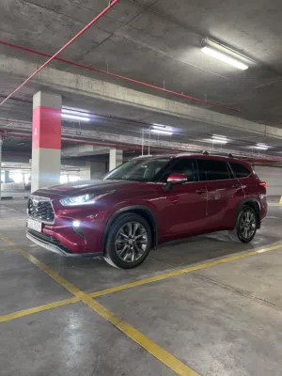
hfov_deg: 53.1
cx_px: 141
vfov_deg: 67.3
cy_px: 188
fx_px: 282
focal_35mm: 26
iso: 400
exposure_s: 1/33
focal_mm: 5.7
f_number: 1.5
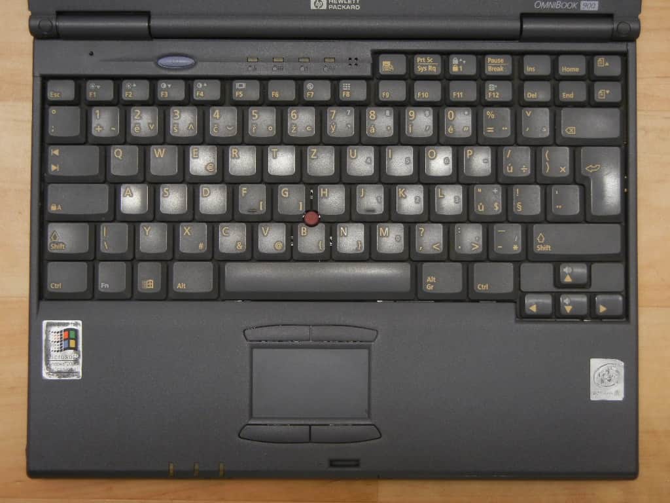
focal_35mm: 59
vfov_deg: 24.8
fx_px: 1142
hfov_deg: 32.7
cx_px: 335
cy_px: 252
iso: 346
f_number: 4
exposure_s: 1/30
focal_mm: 10.6
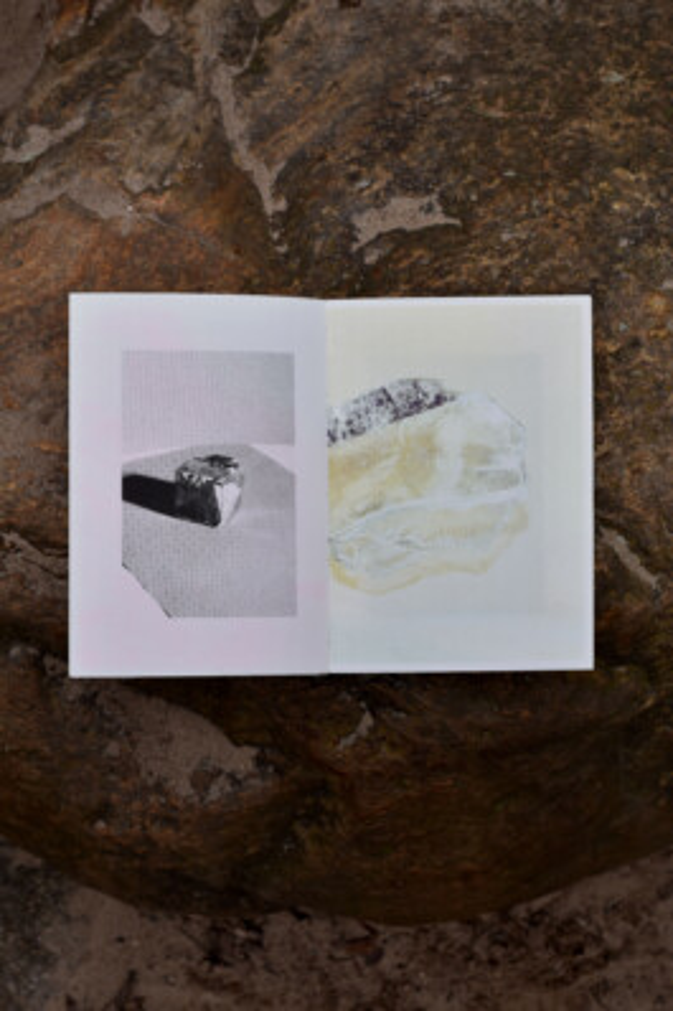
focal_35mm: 75
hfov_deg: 18.2
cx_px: 336
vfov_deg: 27.0
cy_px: 506
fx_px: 2105
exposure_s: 1/160
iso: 200
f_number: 5.6
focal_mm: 50
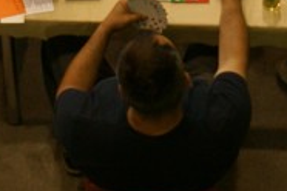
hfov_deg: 10.4
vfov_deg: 6.8
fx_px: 1577
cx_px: 148
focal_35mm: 198
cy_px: -122
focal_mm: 35
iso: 400
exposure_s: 1/30
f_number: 5.6
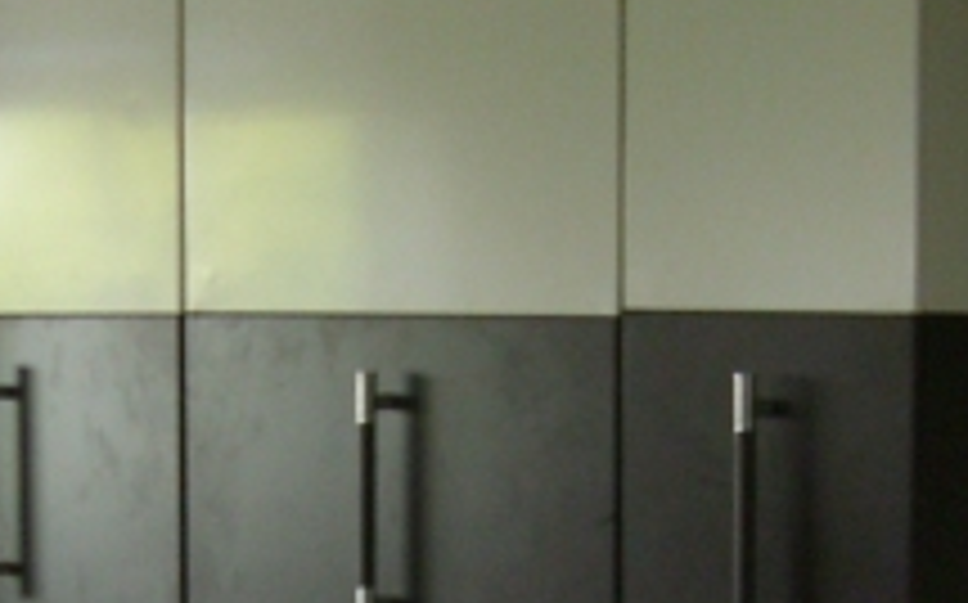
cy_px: 621
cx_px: 383
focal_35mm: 120
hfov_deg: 17.4
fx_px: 3163
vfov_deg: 10.8
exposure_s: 1/60
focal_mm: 6.2
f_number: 2.7
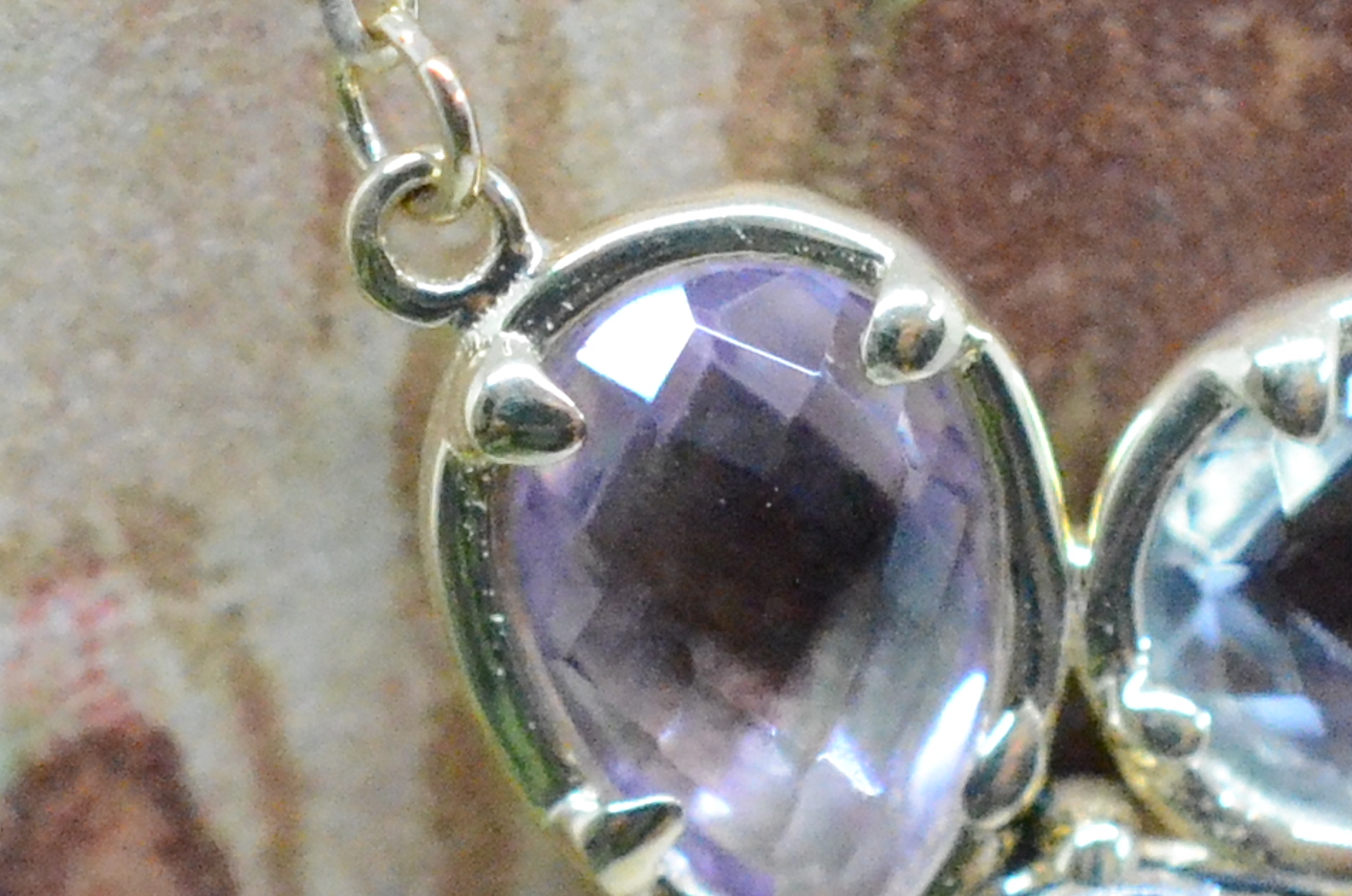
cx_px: 945
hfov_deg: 6.6
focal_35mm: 311
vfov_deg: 4.4
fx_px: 11656
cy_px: 627
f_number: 6.3
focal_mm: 40
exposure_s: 1/1000
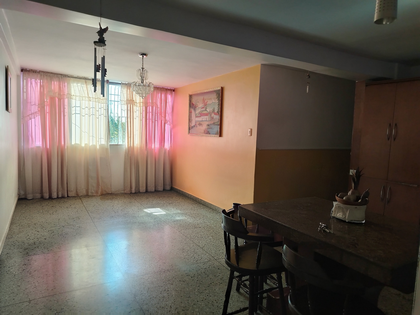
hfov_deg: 71.6
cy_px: 158
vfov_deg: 56.8
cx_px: 210
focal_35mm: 24
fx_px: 291
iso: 428
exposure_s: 1/100
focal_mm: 5.25
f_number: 1.75
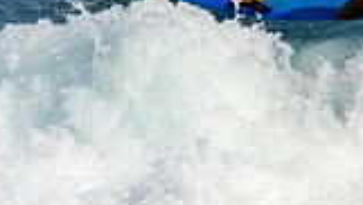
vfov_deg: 0.4
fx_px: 29093
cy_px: 312
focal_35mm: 3019
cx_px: -246
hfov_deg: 0.7
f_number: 11
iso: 800
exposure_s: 1/2000
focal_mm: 800
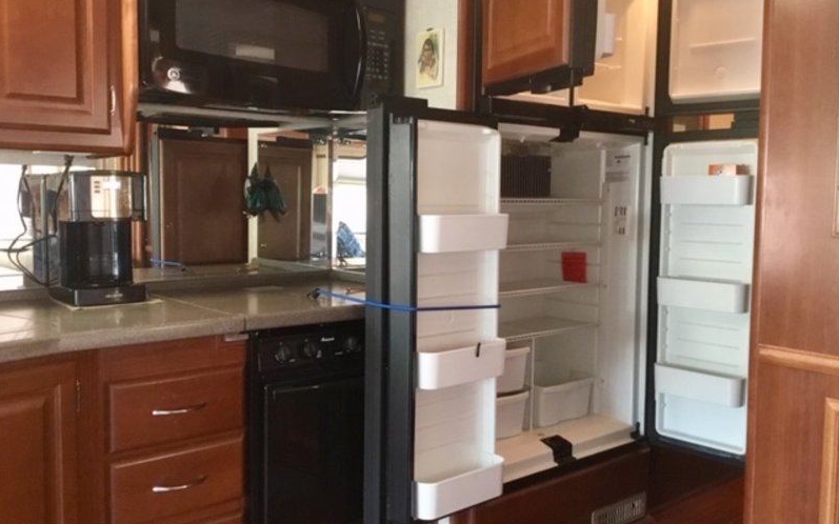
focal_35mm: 33
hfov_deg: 58.1
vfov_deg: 38.3
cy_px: 246
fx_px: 755
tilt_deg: -3.2
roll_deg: +0.6
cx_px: 419
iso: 200
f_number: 2.4
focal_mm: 3.3
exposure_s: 1/20
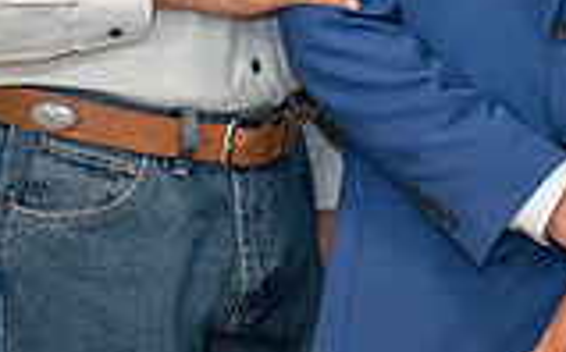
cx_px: 484
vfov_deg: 6.3
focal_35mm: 207
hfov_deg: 10.1
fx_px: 3190
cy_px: -150
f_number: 4
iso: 640
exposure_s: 1/125
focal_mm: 50
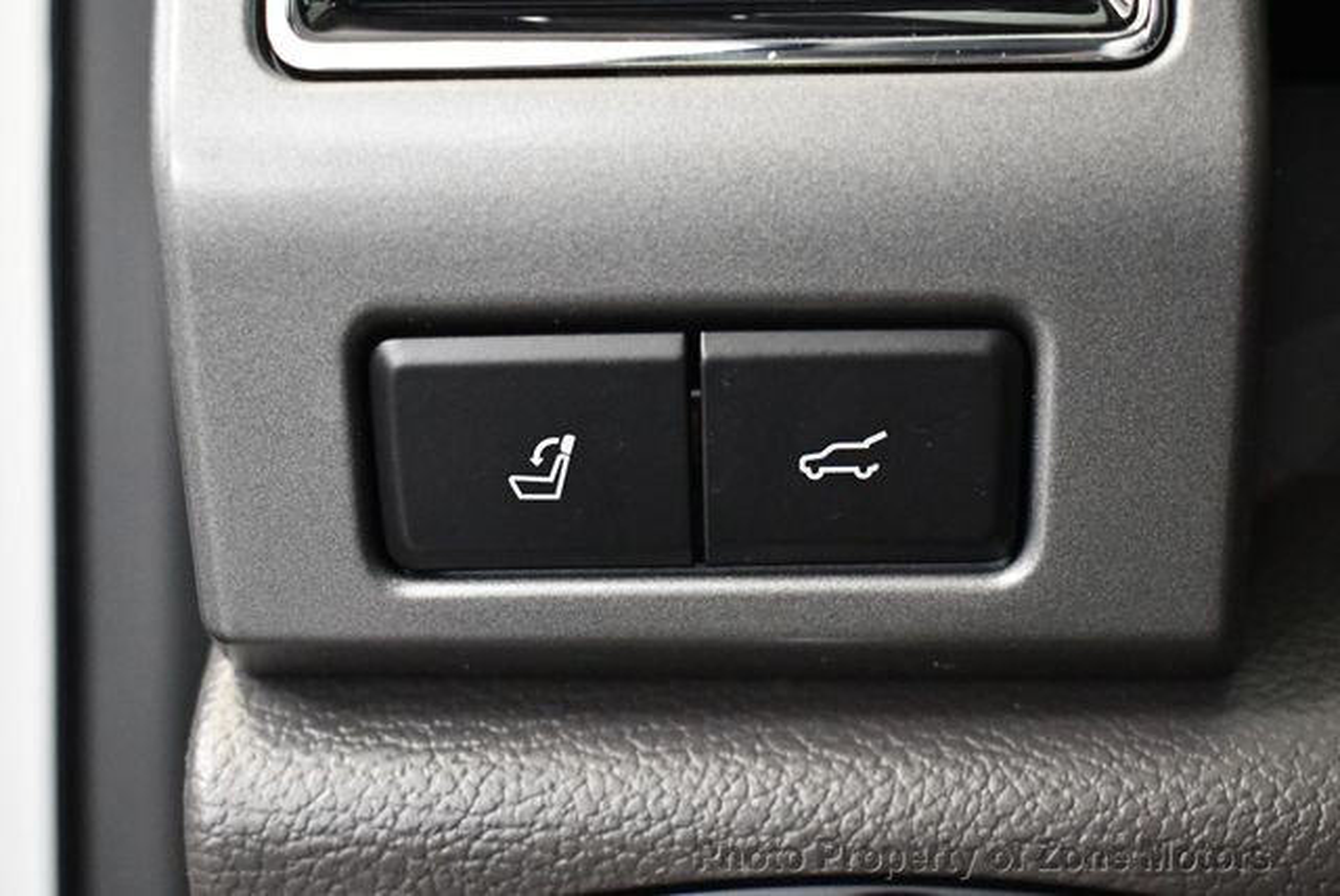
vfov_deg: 20.1
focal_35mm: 68
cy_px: 448
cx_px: 670
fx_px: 2533
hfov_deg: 29.6
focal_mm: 34
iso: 5000
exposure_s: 1/60
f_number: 4.5
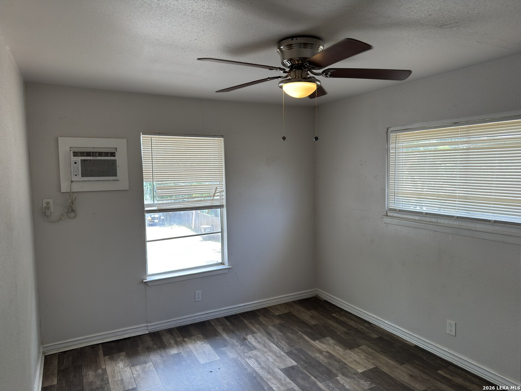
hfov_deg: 71.6
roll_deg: -0.1
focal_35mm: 24
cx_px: 260
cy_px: 196
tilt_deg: -5.1
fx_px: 361
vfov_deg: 56.8
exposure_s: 1/197
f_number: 1.78
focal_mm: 6.76
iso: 80
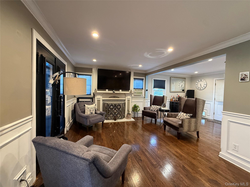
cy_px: 94
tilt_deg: -1.8
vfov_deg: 85.7
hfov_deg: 102.1
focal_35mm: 14
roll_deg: -1.4
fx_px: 101
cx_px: 125
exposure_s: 1/60
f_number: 2.2
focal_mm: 2.22
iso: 400
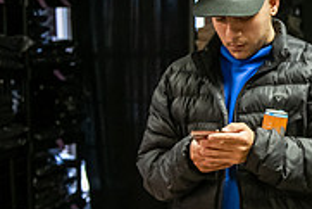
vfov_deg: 12.6
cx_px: 415
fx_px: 945
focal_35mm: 109
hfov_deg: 17.5
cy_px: 65
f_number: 2.8
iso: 3200
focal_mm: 34
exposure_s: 1/100
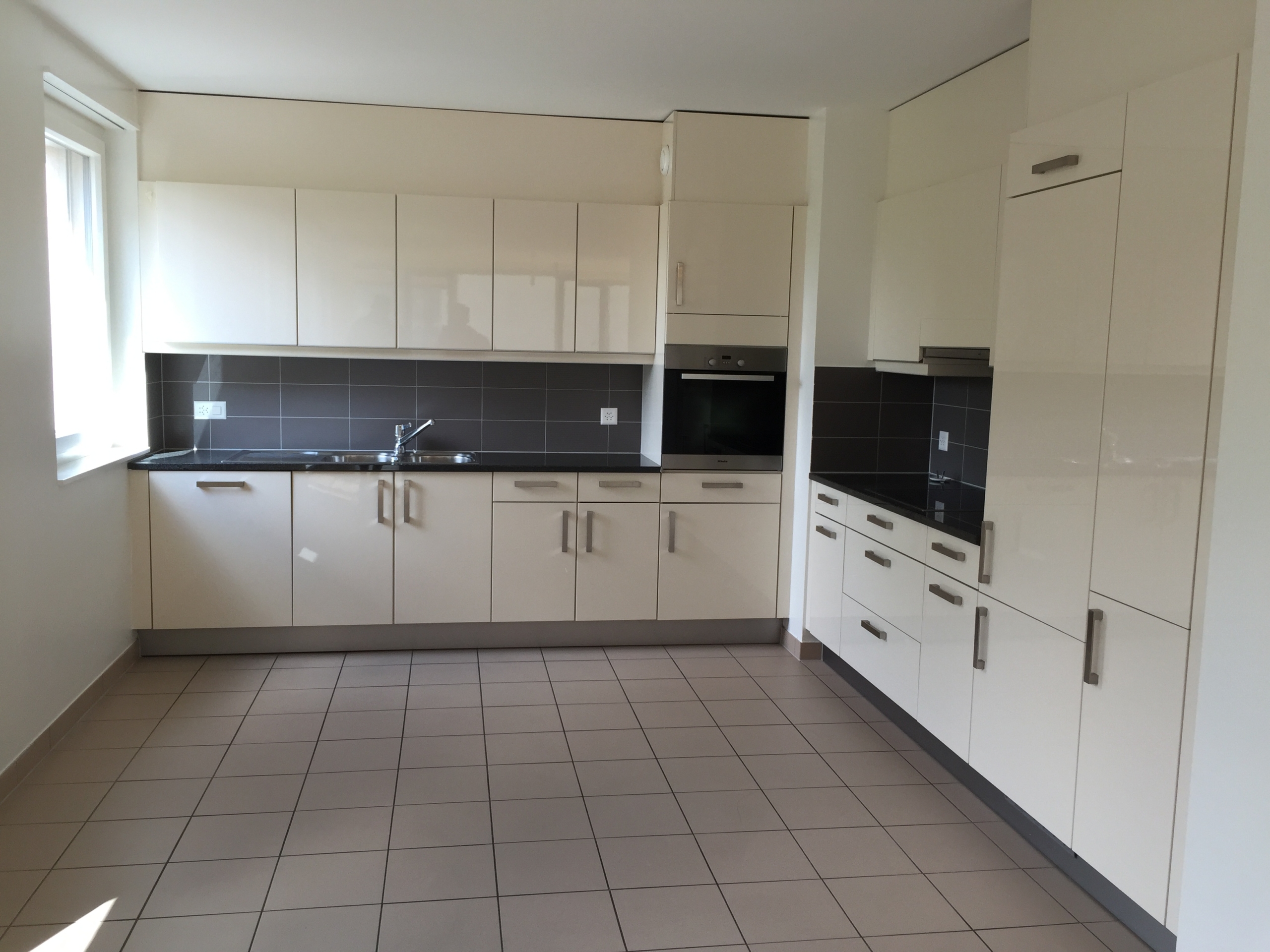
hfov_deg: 61.7
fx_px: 1064
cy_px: 476
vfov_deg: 48.2
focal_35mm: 29
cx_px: 635
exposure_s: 1/100
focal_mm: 4.15
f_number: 2.2
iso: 50
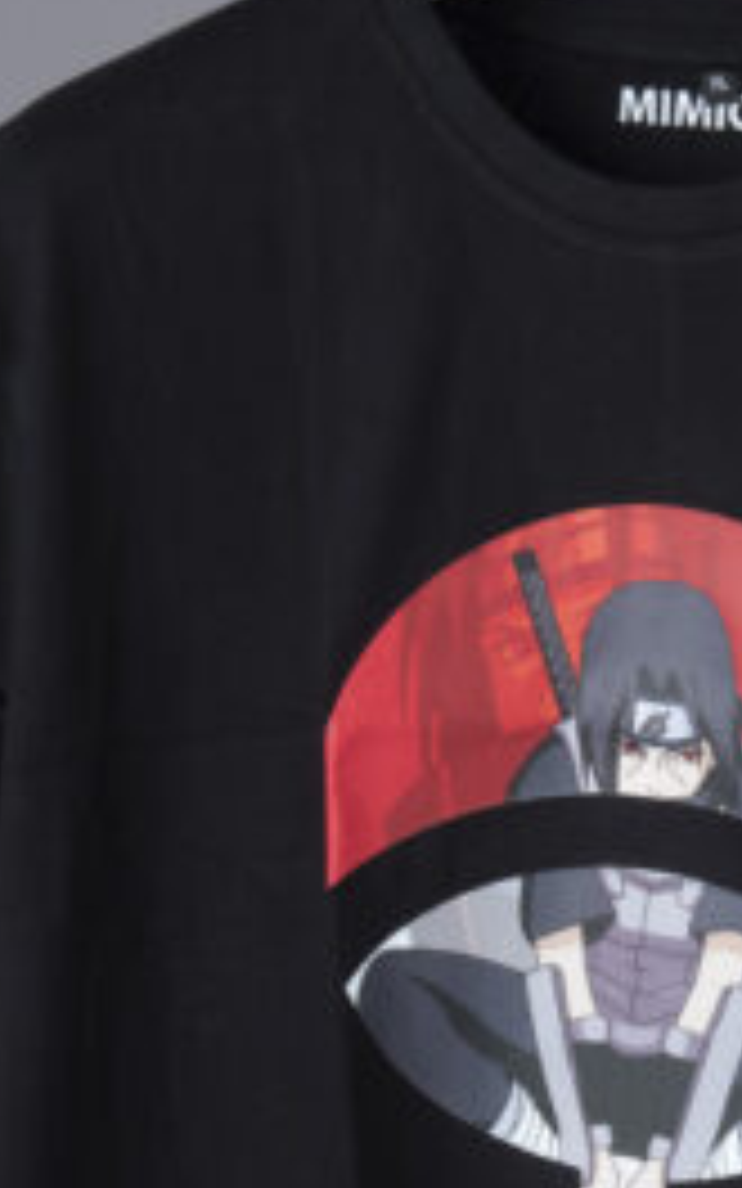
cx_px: 738
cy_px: 947
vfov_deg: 10.4
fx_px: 6503
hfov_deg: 6.5
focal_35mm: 201
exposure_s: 1/160
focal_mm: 58
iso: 100
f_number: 13
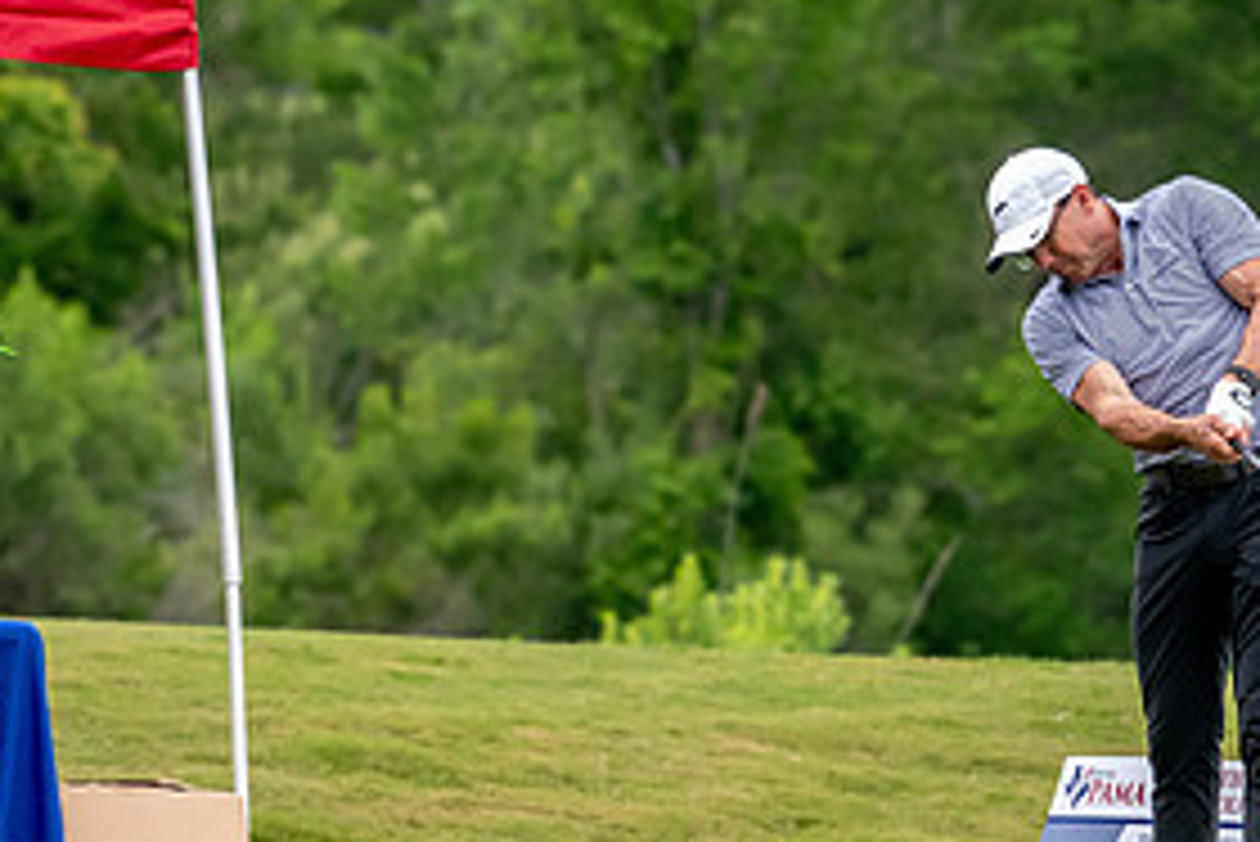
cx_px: 954
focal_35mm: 902
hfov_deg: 2.3
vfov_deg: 1.5
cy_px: 299
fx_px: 31585
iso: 1800
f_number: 5.6
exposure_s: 1/2000
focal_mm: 290
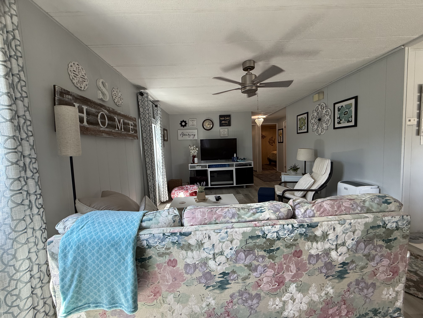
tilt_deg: -3.1
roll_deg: +1.9
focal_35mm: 14
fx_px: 171
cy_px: 159
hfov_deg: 102.1
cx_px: 212
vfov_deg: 85.7
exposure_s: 1/120
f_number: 2.2
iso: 160
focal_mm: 2.22
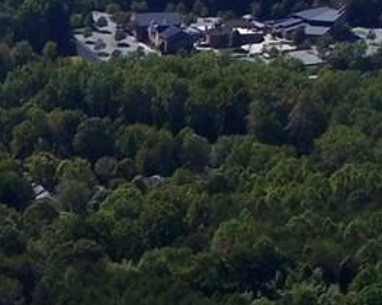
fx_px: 1717
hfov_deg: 12.1
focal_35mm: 152
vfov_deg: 9.5
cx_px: -189
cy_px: 595
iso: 100
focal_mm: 3.61
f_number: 2.8
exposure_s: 1/1307
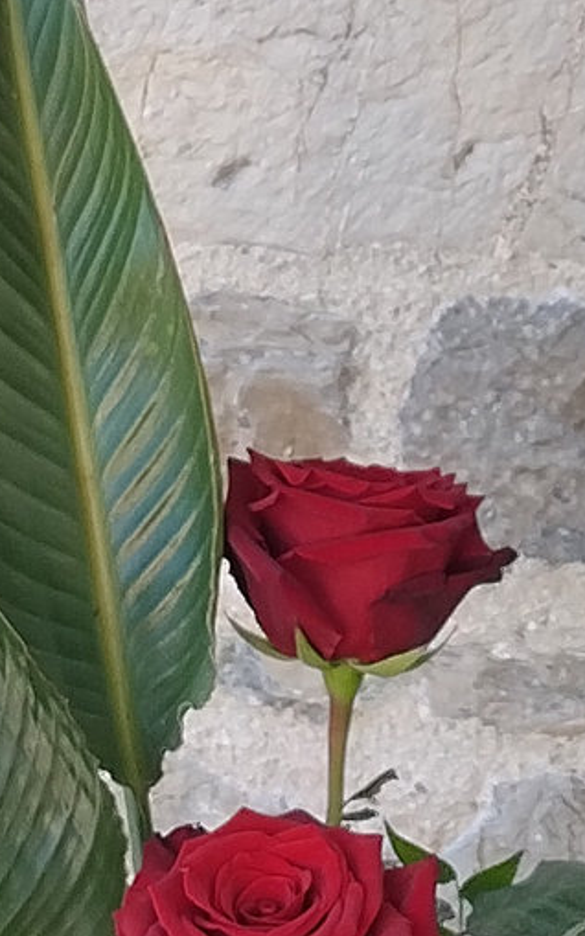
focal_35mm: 181
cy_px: 18
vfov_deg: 11.5
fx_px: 4618
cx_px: 425
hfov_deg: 7.2
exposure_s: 1/120
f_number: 1.7
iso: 288
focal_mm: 4.71
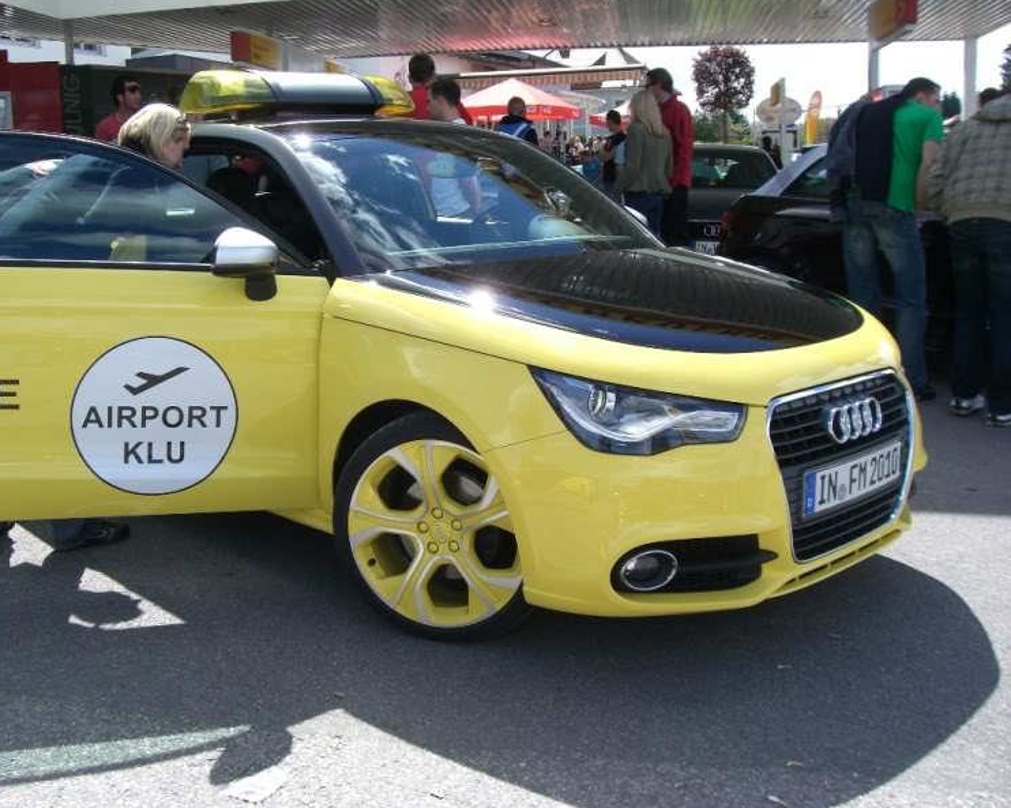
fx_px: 1196
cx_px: 467
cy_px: 402
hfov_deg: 45.8
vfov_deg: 37.3
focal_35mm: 40
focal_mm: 6.2
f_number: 4.3
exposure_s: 1/250
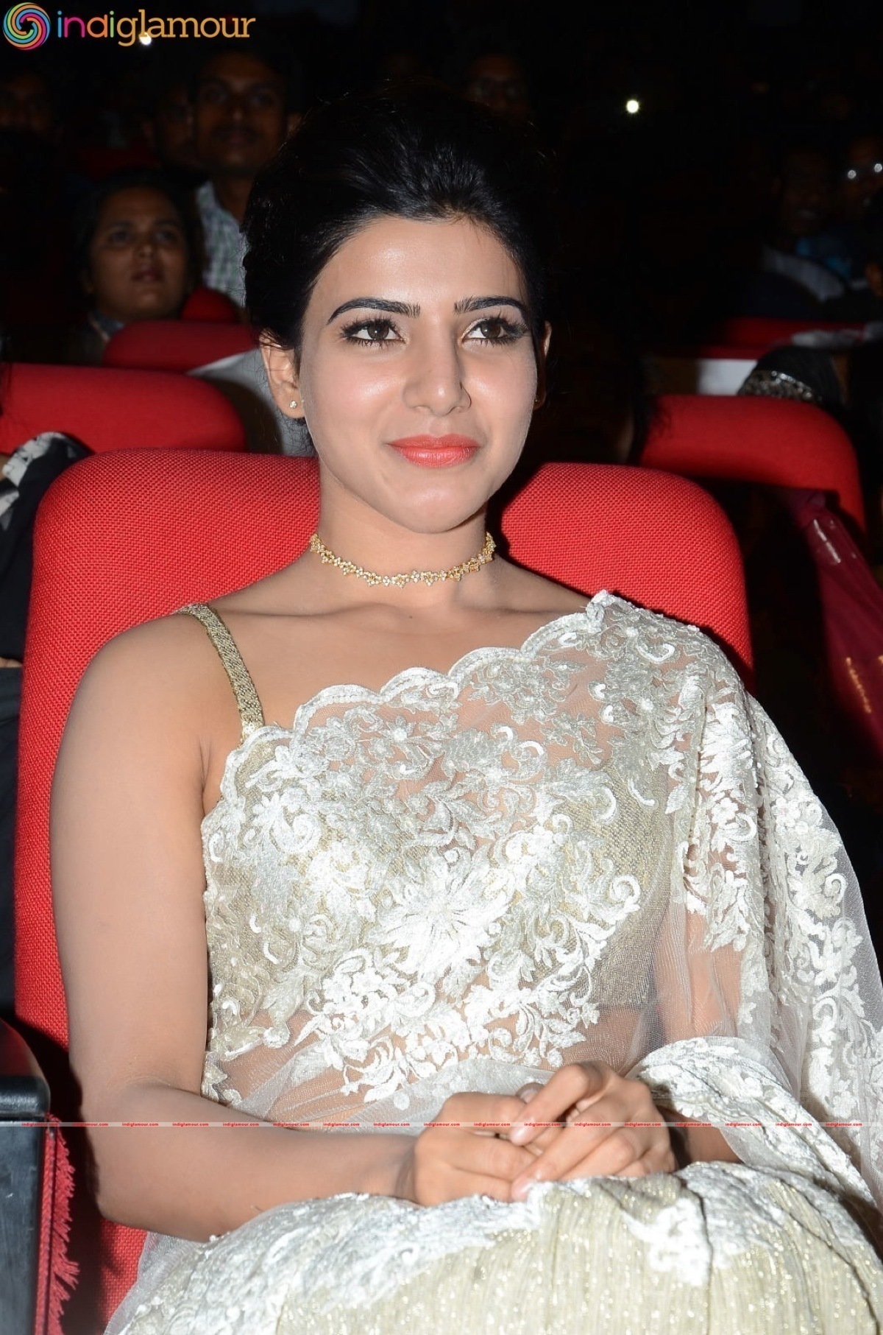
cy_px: 668
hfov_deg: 13.8
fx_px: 3660
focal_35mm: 99
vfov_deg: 20.7
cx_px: 442
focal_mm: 66
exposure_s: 1/160
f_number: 7.1
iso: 250
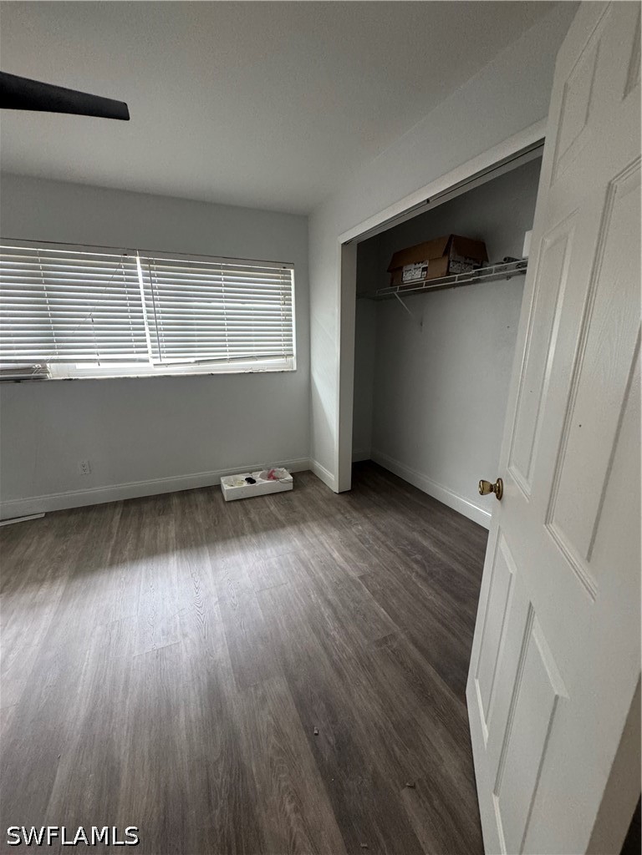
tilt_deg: -14.6
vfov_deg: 102.1
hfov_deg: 85.7
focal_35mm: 14
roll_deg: +0.6
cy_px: 428
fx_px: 346
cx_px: 321
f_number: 2.2
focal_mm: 2.22
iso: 500
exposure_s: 1/60
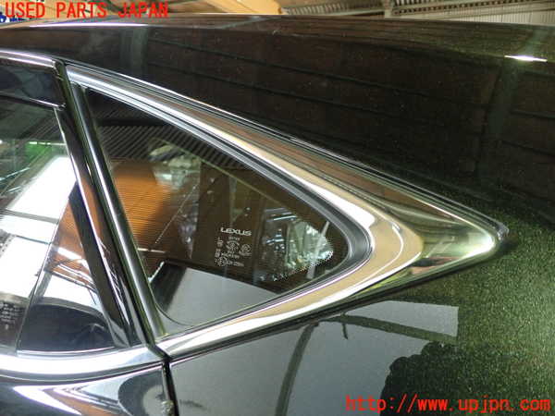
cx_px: 278
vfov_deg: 46.8
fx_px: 481
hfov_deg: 60.0
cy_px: 208
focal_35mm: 30
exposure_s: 1/30
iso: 500
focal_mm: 5.4
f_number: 2.3
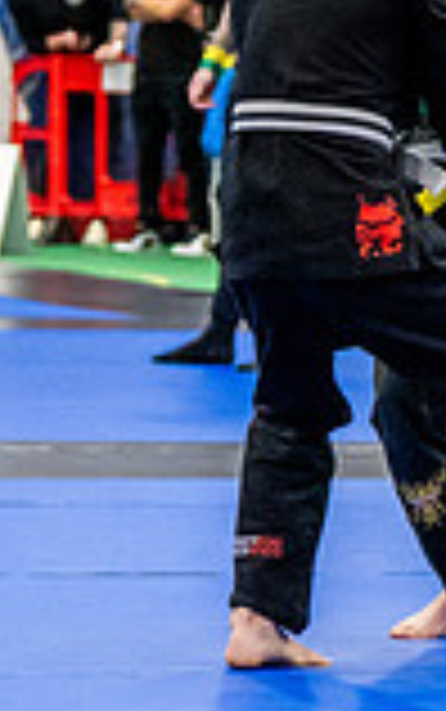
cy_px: 419
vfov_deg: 6.7
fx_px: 6096
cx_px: 789
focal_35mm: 314
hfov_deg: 4.2
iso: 5000
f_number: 2.8
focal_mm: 70
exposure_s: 1/500
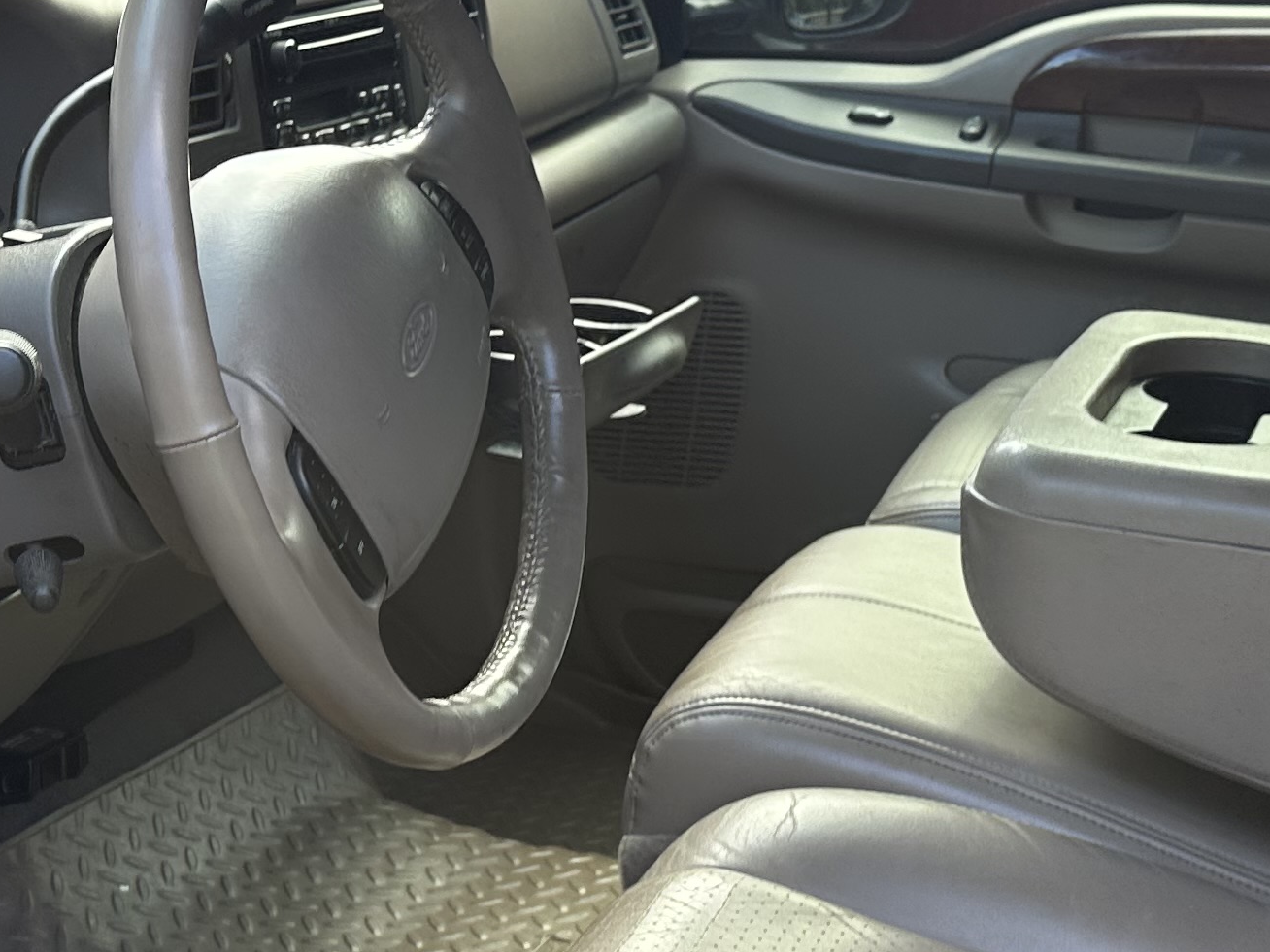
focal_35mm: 74
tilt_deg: -15.8
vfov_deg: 19.9
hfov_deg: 26.3
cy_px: 542
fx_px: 2715
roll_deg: -1.0
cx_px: 580
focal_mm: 6.86
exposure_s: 1/121
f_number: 1.78
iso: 64
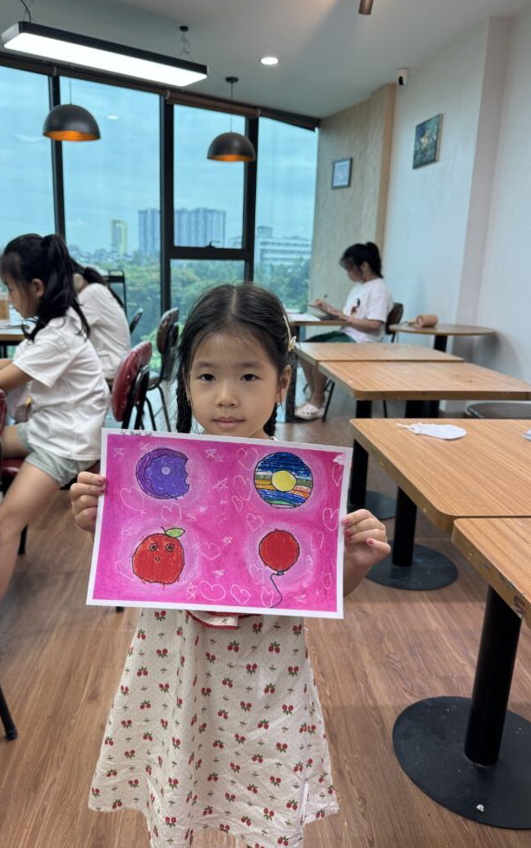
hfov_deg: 47.4
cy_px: 427
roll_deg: -0.8
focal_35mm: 26
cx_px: 220
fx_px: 601
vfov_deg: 70.4
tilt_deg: -15.0
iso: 50
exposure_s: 1/100
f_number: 1.78
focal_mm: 6.76
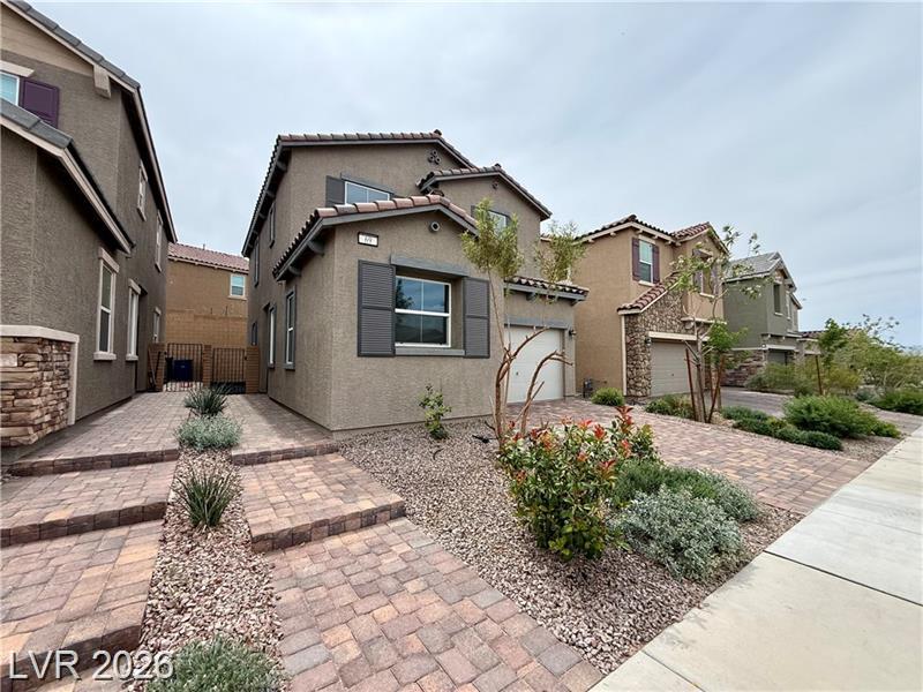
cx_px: 462
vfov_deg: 85.7
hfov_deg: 102.1
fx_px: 373
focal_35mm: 14
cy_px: 346
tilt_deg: +1.4
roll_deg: +0.2
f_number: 2.2
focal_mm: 2.22
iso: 64
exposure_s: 1/1431
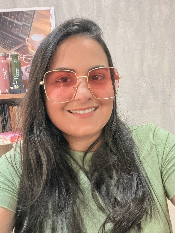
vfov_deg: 60.0
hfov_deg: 46.8
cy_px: 116
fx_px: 202
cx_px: 88
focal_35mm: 30
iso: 800
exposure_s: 1/120
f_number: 1.9
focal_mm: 2.71
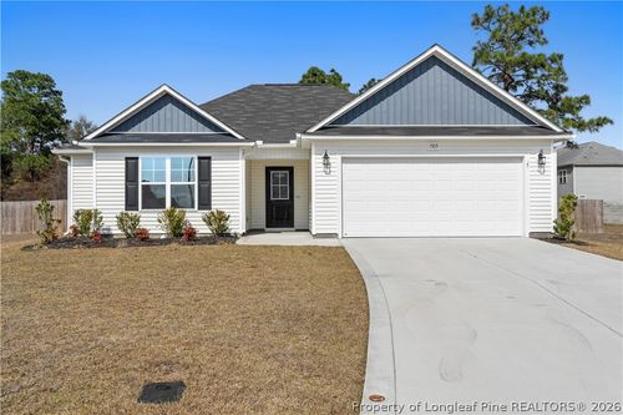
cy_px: 208
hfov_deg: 61.9
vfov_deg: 43.6
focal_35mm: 30
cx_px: 312
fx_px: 519
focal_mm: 20
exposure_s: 1/320
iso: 250
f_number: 9
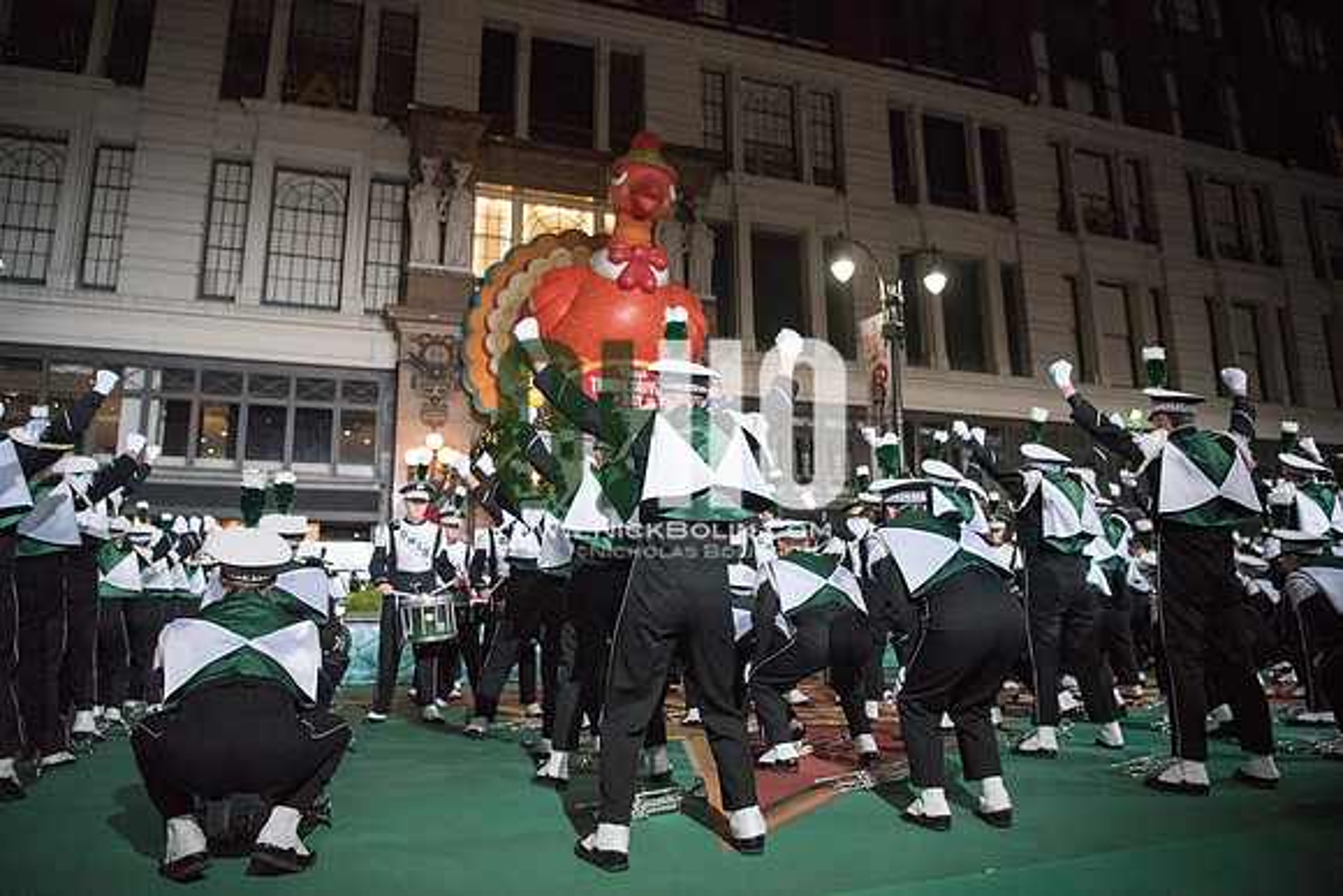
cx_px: 672
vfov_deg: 53.2
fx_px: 896
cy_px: 448
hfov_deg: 73.7
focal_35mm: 24
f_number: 2.8
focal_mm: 24
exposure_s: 1/3200
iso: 8000
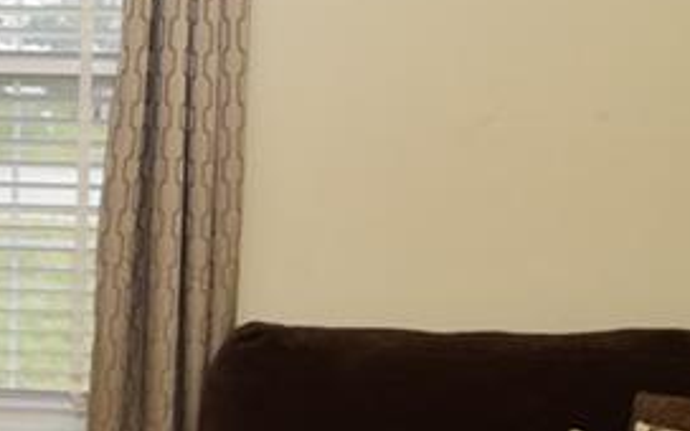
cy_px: 303
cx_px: 81
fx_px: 1298
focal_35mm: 69
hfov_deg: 28.7
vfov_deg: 18.8
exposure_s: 1/50
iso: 200
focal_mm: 12
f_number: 5.6
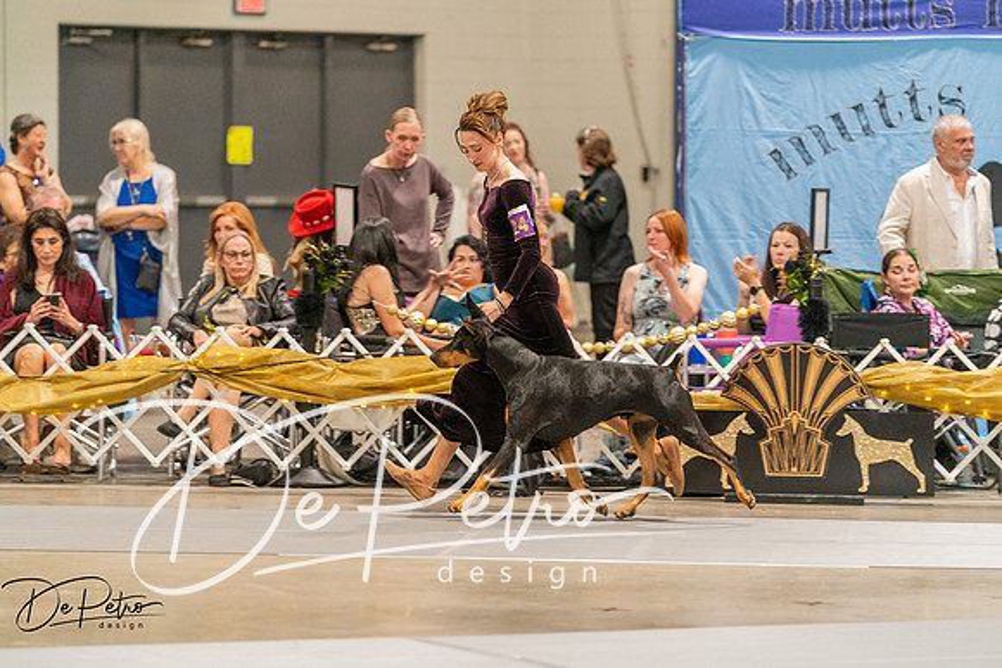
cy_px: 334
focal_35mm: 200
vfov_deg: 6.9
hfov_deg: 10.3
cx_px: 501
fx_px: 5568
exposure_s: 1/250
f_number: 2.8
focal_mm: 200
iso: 6400
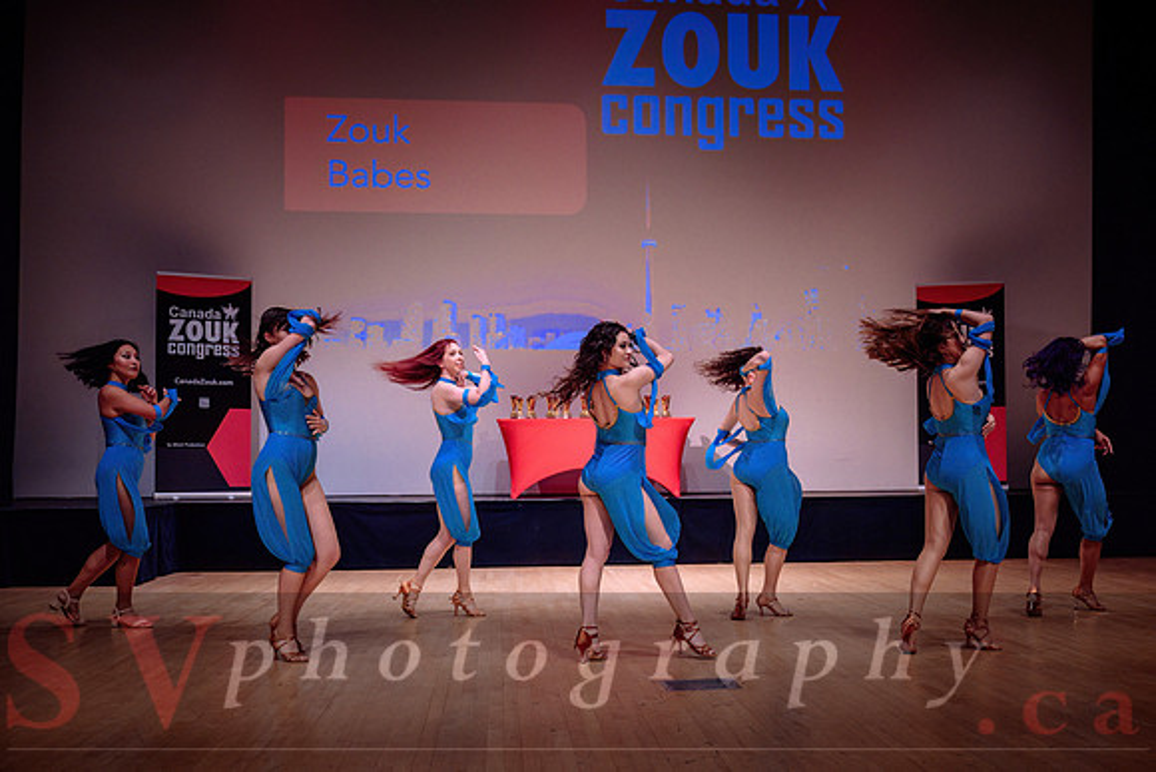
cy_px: 433
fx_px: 1305
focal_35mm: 41
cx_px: 651
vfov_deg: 32.9
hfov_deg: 47.7
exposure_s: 1/640
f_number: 2.8
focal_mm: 36
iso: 1600
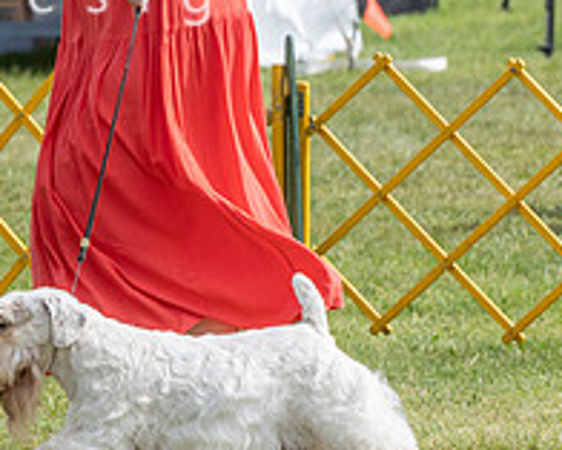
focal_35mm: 512
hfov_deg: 3.8
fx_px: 8520
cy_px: 124
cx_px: -142
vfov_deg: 3.0
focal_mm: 152
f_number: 5.6
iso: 200
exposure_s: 1/1250
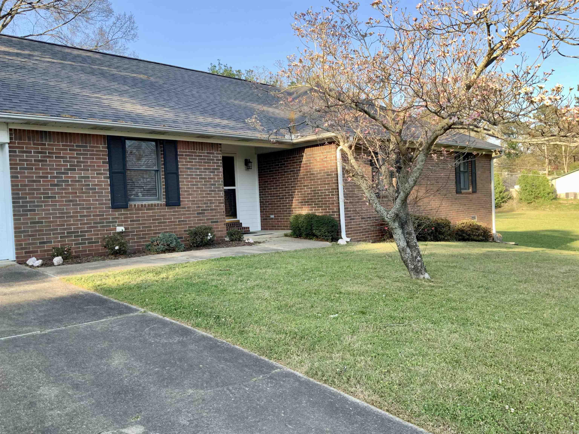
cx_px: 290
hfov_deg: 61.7
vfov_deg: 48.2
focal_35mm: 29
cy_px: 217
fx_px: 485
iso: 16
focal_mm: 3
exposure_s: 1/134
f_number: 1.8
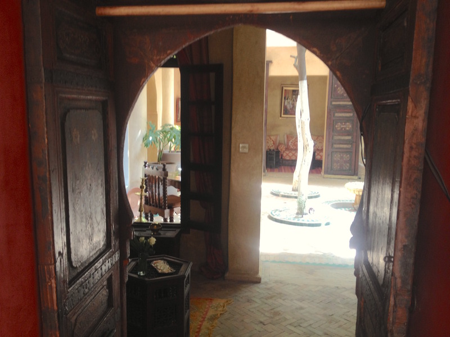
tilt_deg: -9.5
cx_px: 225
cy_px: 168
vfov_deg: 40.7
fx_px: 455
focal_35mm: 35
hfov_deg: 52.6
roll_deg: -0.6
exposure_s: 1/20
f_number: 2.4
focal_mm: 4.28
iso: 80
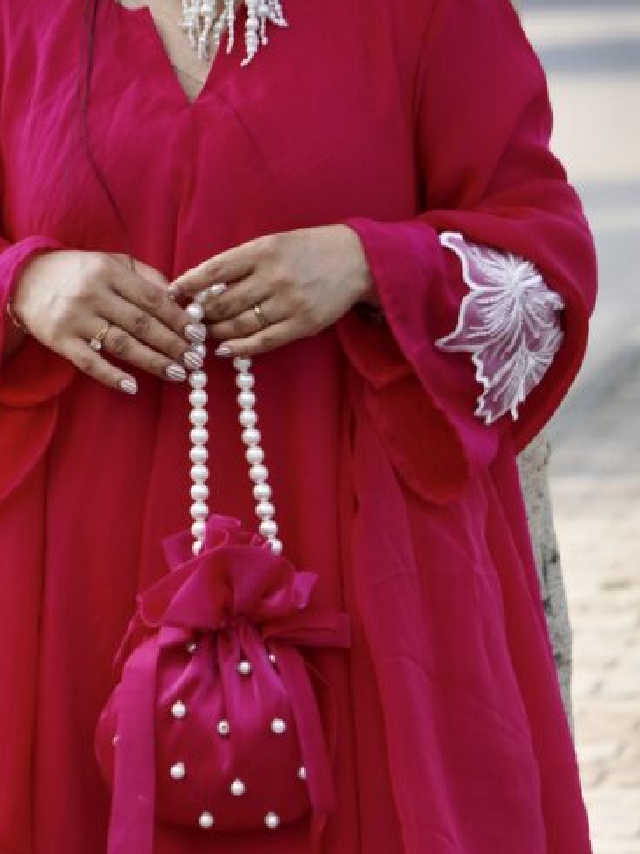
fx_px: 6502
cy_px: 586
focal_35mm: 264
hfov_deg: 5.6
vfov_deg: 7.5
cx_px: 226
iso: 800
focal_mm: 119
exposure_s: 1/800
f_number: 6.3
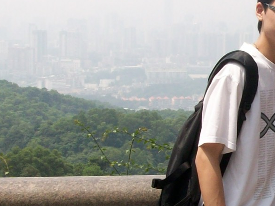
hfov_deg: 15.9
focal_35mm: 118
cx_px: 352
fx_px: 938
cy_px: 62
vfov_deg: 12.5
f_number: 5.5
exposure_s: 1/259
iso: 64
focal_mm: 5.7
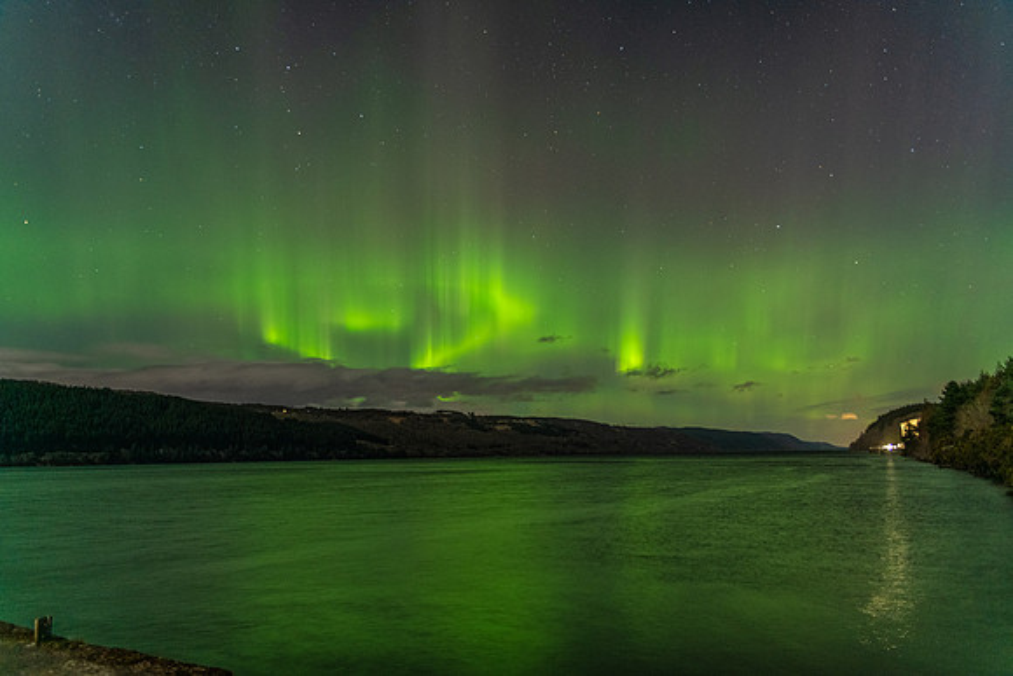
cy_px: 338
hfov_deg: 73.7
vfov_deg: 53.2
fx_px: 675
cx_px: 506
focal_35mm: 24
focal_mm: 24
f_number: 2.8
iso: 2000
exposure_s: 3
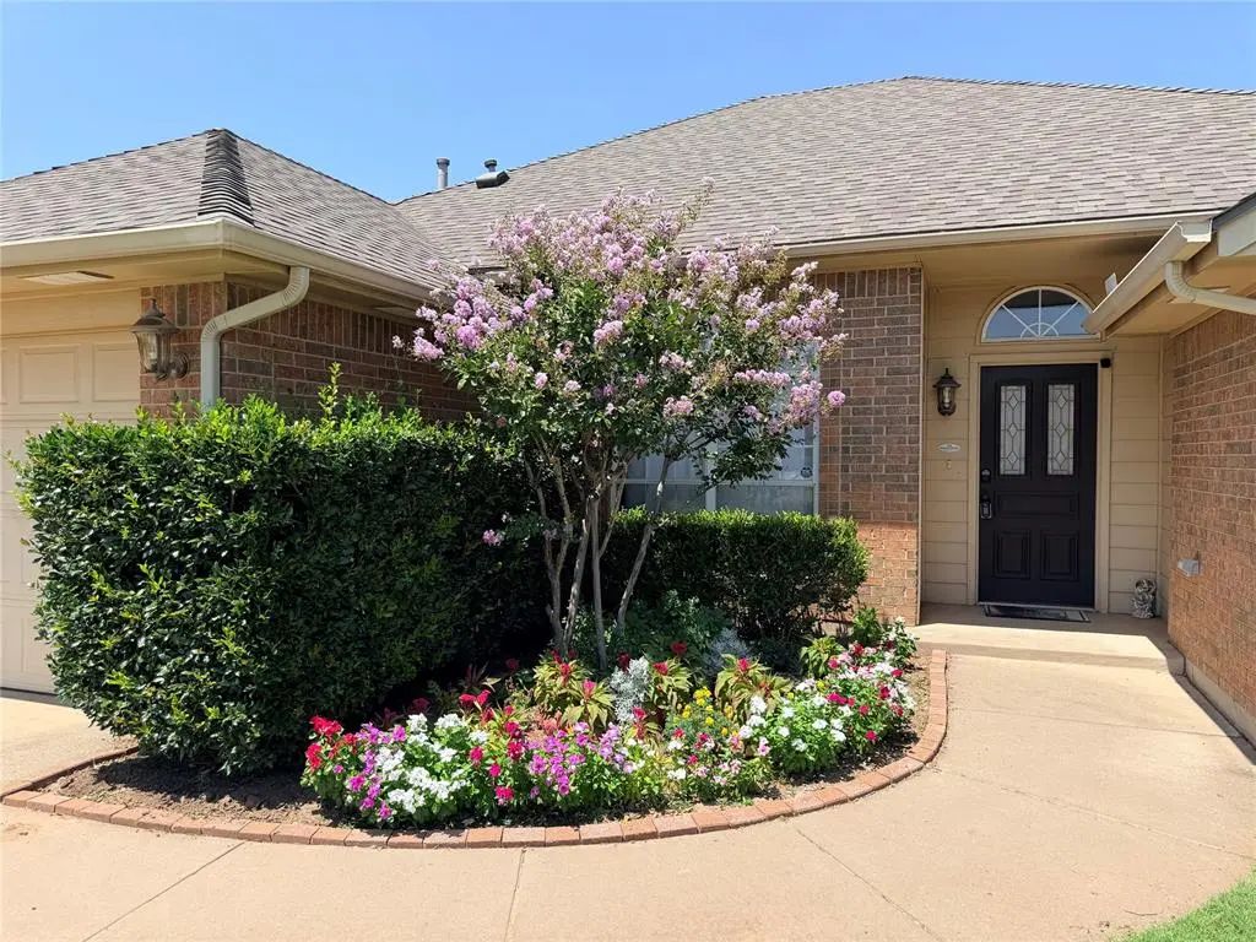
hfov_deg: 71.6
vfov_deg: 56.8
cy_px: 471
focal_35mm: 24
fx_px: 871
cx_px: 628
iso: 80
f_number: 1.78
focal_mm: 6.76
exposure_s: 1/2703
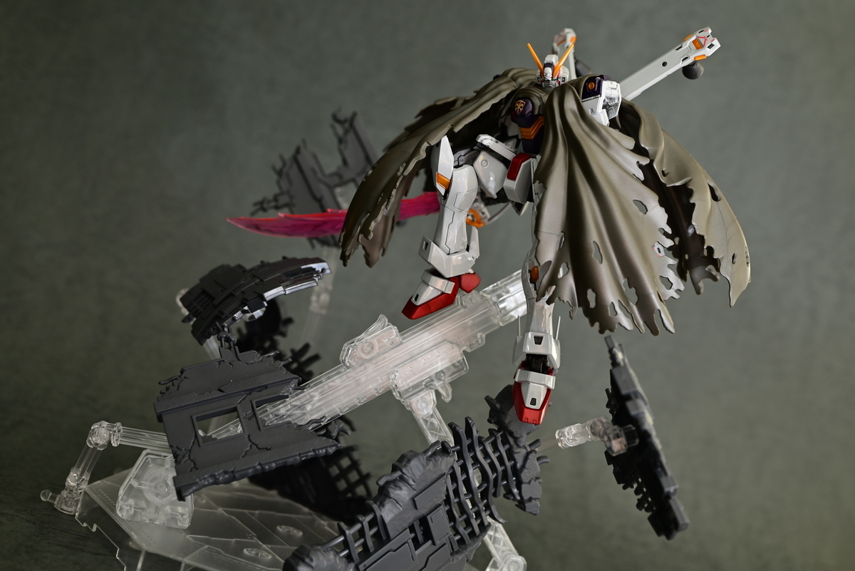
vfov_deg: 27.0
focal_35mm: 50
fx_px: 1188
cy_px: 286
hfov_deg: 39.6
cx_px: 428
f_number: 6.3
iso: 100
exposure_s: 6
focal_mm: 50
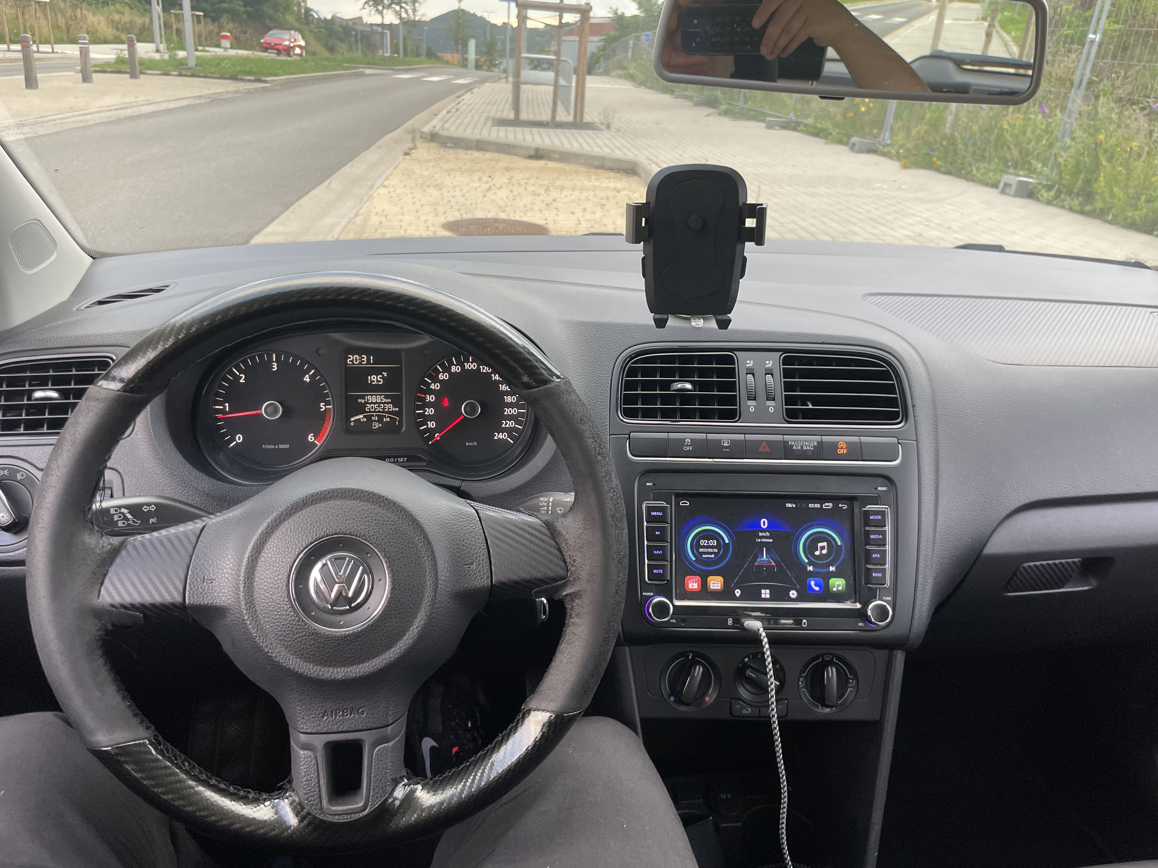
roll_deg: -3.9
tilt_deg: -22.4
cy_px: 434
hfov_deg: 67.3
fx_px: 870
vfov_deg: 53.1
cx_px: 579
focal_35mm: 26
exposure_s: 1/120
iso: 125
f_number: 1.6
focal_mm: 4.2
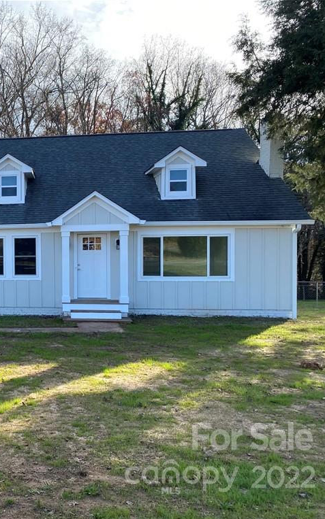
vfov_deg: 52.7
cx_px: -20
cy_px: 261
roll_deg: -0.2
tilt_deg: -1.4
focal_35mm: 37
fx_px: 524
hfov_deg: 31.2
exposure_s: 1/793
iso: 32
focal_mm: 4.25
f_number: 1.8
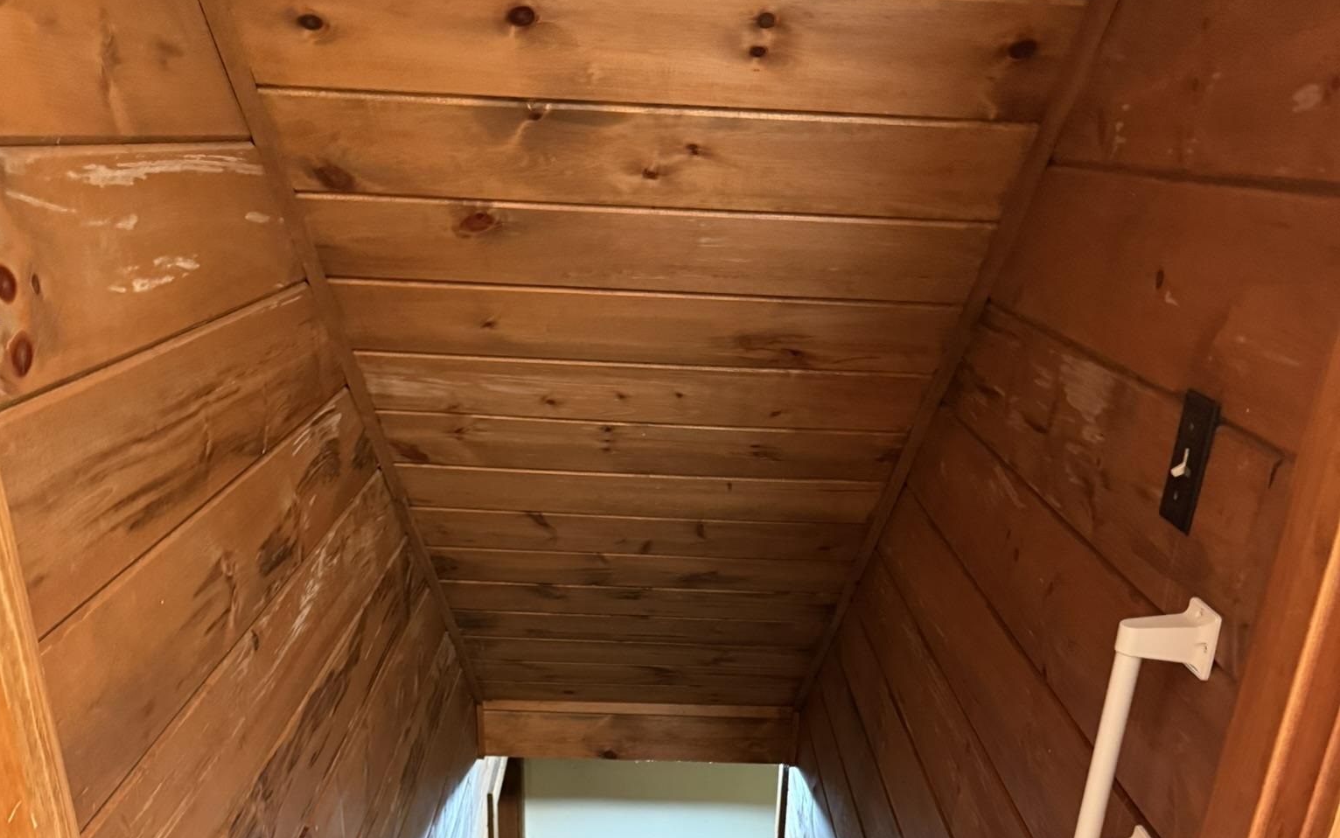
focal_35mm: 34
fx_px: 1242
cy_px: 818
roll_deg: -4.0
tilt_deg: -27.7
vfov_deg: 34.3
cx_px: 669
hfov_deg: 56.7
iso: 800
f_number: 1.78
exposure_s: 1/30
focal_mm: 6.76
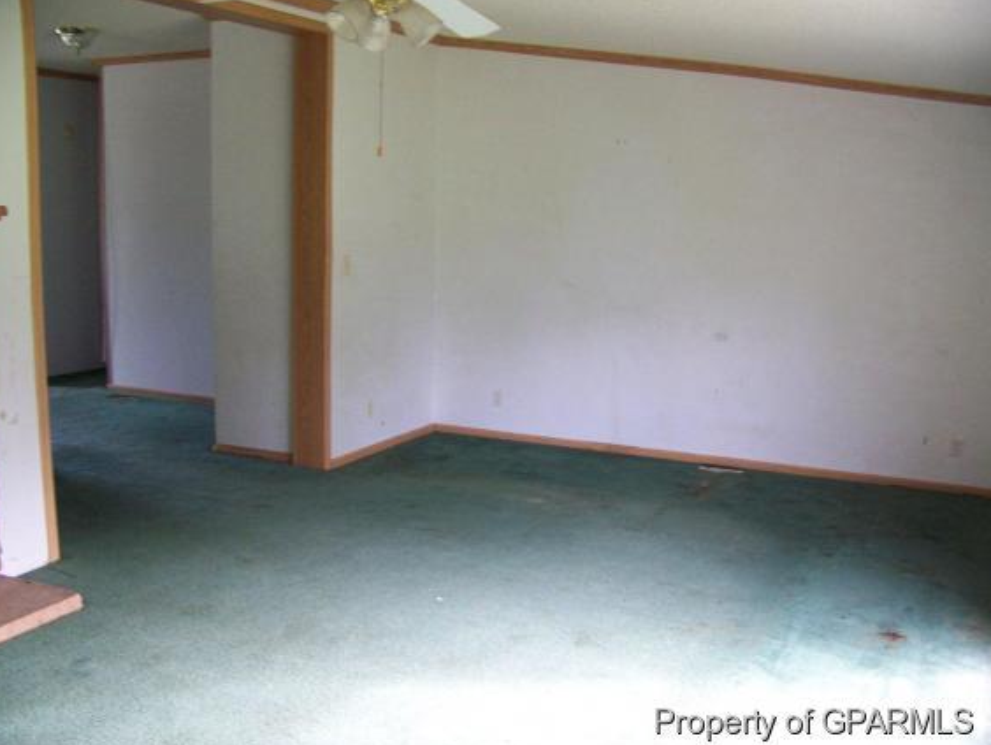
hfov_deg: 50.1
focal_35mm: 37
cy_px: 378
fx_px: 1060
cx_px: 488
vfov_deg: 38.7
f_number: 2.8
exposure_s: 1/30
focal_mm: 5.85
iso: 160
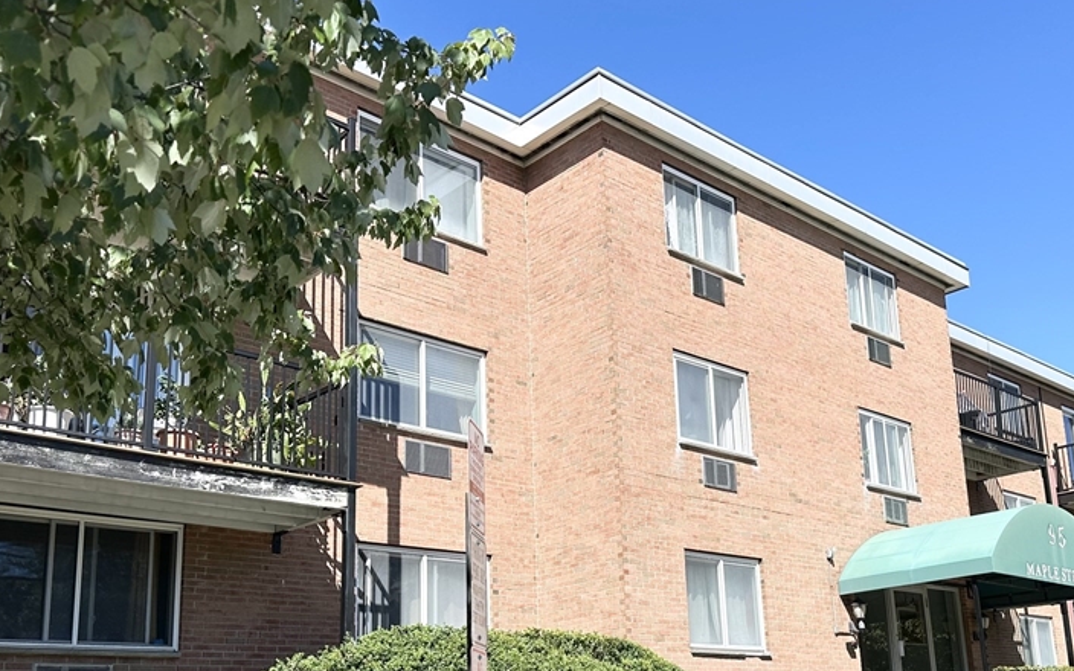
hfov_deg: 52.5
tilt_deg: +12.9
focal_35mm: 37
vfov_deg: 33.8
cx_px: 633
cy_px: 491
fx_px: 1083
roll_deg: +1.9
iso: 80
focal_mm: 6.86
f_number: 1.78
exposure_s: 1/3717
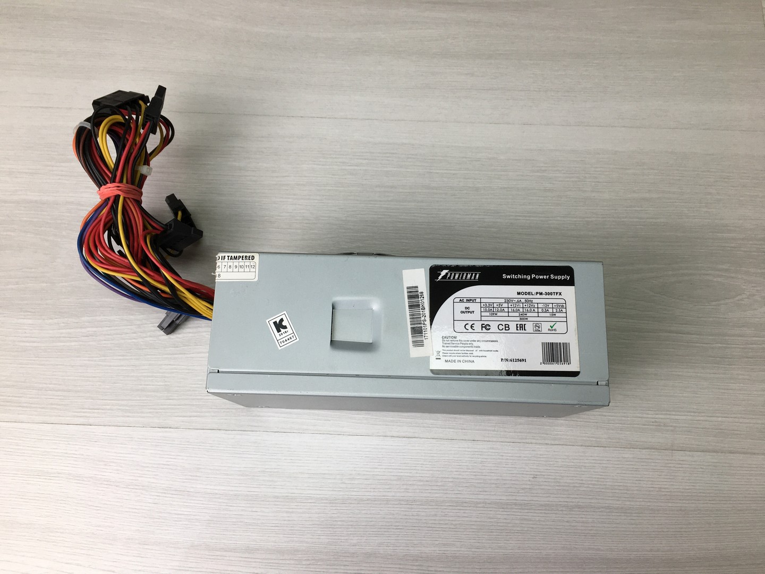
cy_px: 287
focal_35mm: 29
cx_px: 382
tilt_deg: -75.6
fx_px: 641
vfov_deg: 48.2
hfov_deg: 61.7
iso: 32
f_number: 2.2
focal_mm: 4.15
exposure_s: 1/100
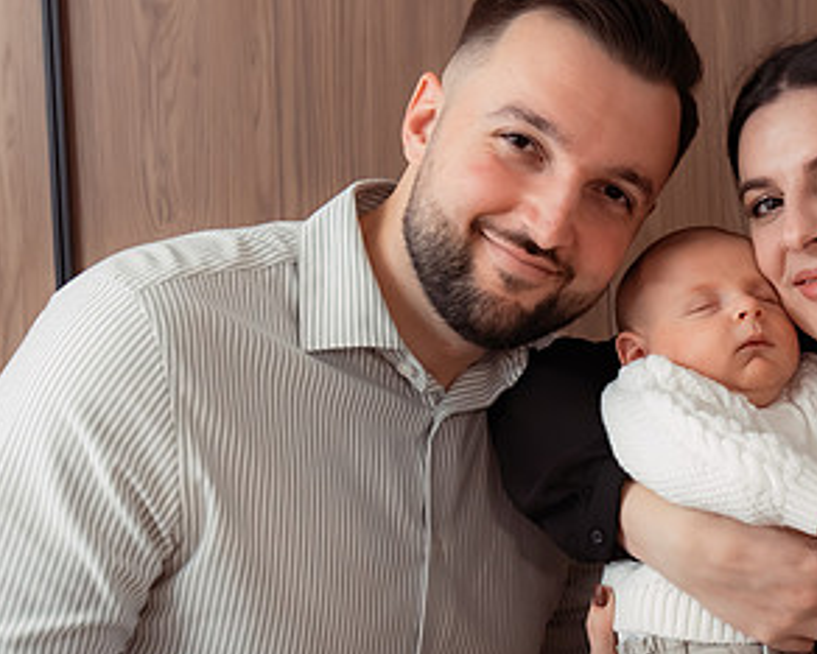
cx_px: 732
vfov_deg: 24.2
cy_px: 358
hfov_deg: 28.8
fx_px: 1524
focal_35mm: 63
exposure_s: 1/200
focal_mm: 30
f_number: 3.2
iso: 1600
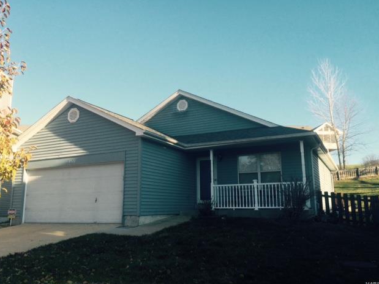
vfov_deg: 46.8
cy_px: 141
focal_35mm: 30
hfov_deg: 60.0
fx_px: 328
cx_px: 188
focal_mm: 4.15
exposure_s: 1/720
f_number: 2.2
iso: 32
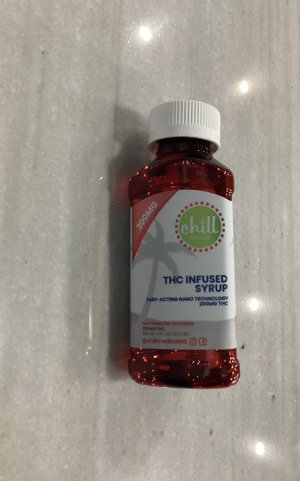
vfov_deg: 58.1
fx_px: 432
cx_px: 169
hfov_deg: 38.3
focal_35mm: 33
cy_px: 241
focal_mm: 3.3
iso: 400
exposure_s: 1/60
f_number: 2.4
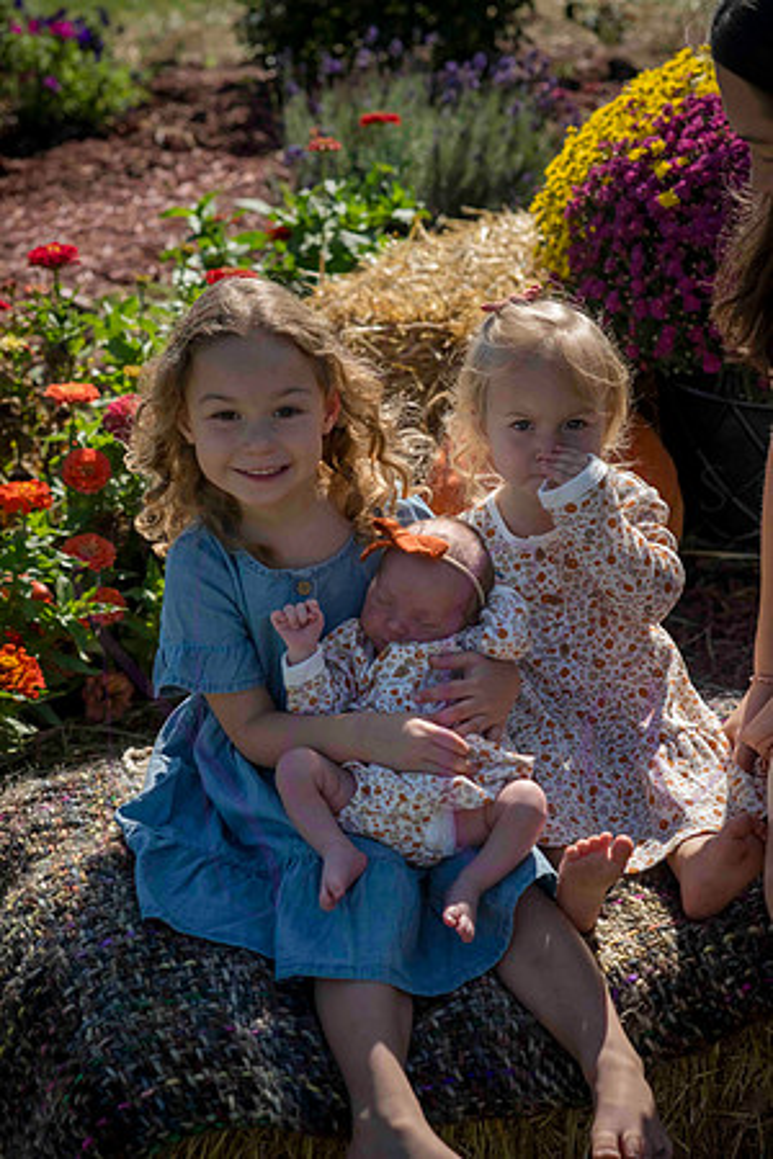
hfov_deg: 16.1
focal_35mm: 85
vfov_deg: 23.9
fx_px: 2737
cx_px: 386
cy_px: 580
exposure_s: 1/1250
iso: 400
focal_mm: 85
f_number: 6.3
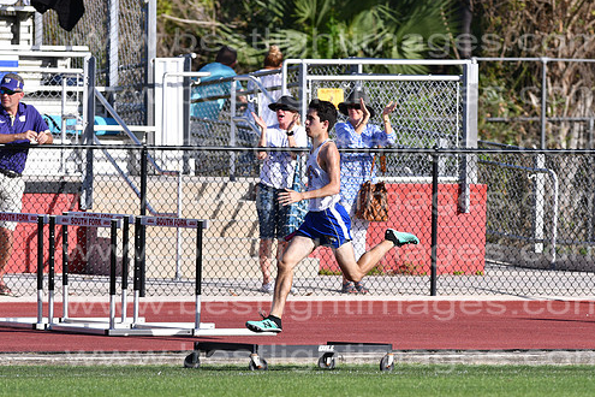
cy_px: 227
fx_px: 8709
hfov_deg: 3.9
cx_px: 337
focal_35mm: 527
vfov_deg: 2.6
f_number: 5.6
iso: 320
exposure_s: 1/2000
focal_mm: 300
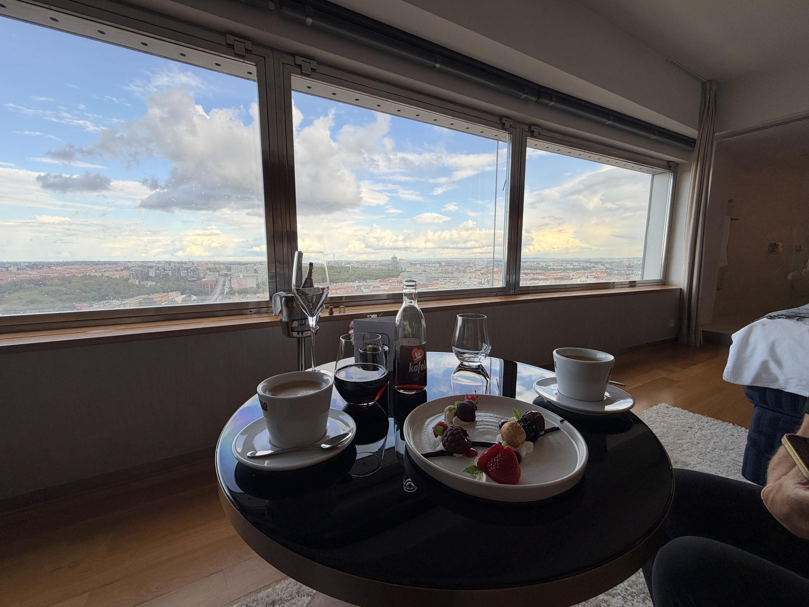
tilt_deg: -7.7
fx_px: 327
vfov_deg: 85.7
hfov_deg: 102.1
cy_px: 304
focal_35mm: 14
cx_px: 404
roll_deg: -0.3
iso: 25
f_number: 2.2
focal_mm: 2.22
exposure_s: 1/100
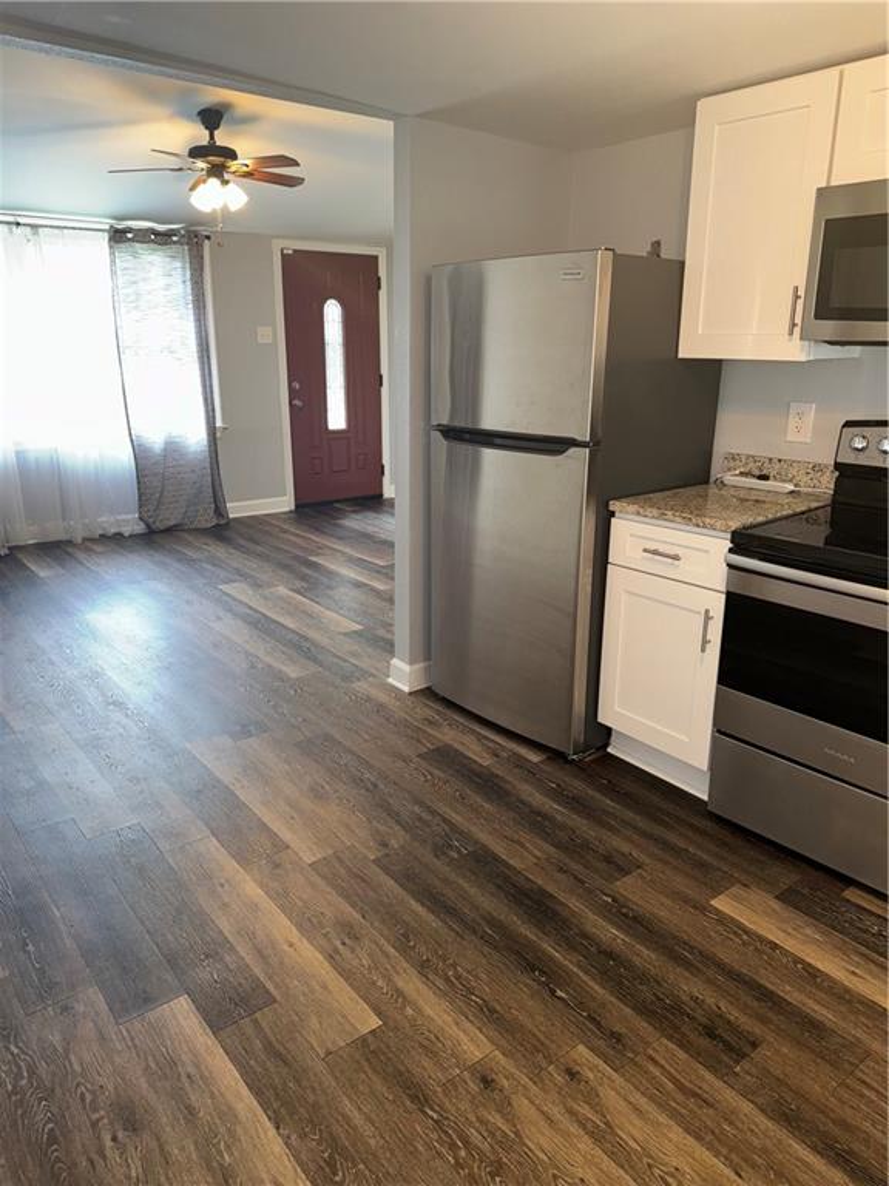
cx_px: 444
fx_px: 822
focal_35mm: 24
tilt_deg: -17.0
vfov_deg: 71.6
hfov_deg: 56.8
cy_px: 593
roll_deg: +0.2
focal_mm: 6.76
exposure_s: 1/20
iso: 100
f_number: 1.78
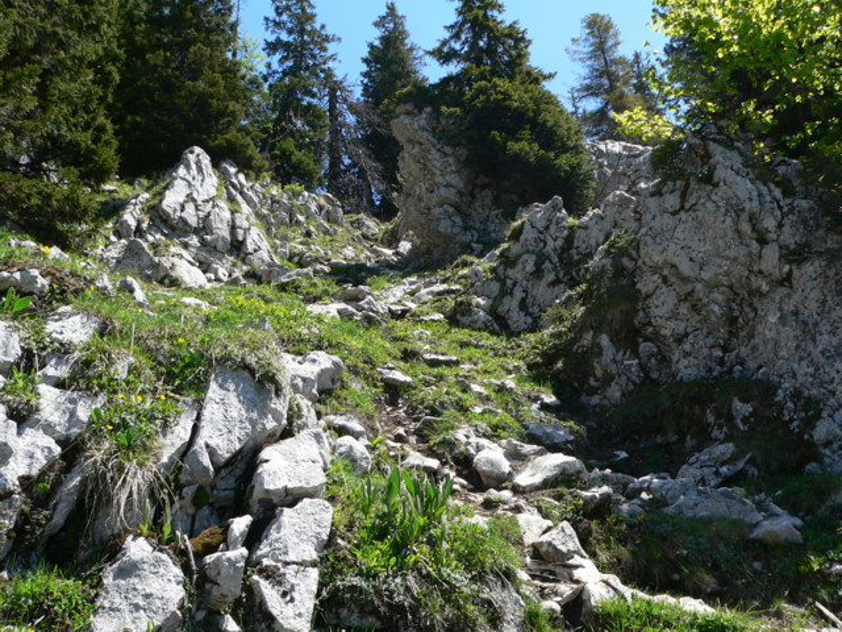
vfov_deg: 39.7
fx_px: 876
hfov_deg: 51.4
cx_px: 421
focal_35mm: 36
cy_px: 316
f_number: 4
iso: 80
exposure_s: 1/320
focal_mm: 6
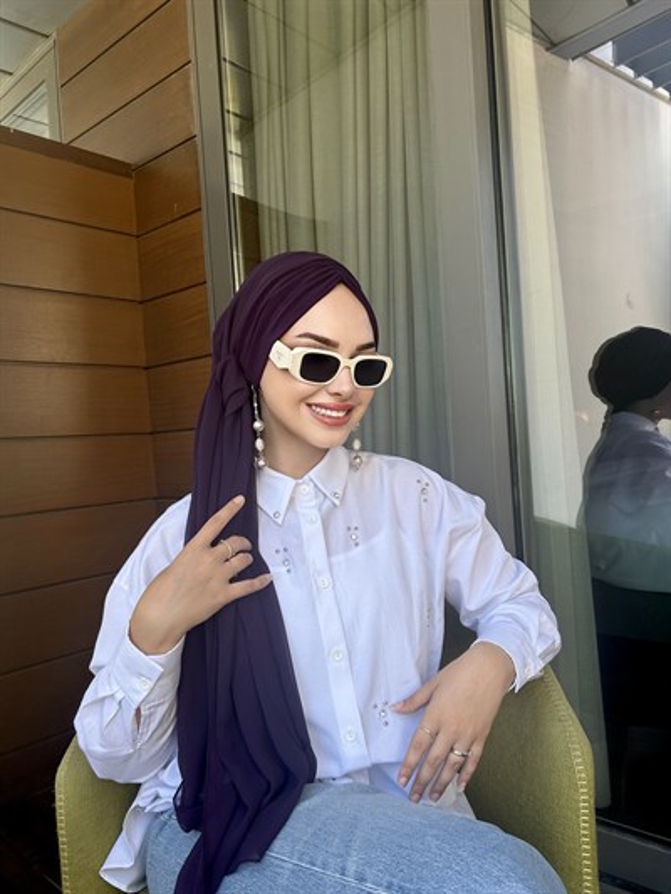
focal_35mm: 26
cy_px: 447
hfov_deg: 53.1
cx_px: 336
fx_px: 672
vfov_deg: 67.3
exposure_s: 1/460
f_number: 1.5
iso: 50
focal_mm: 5.7
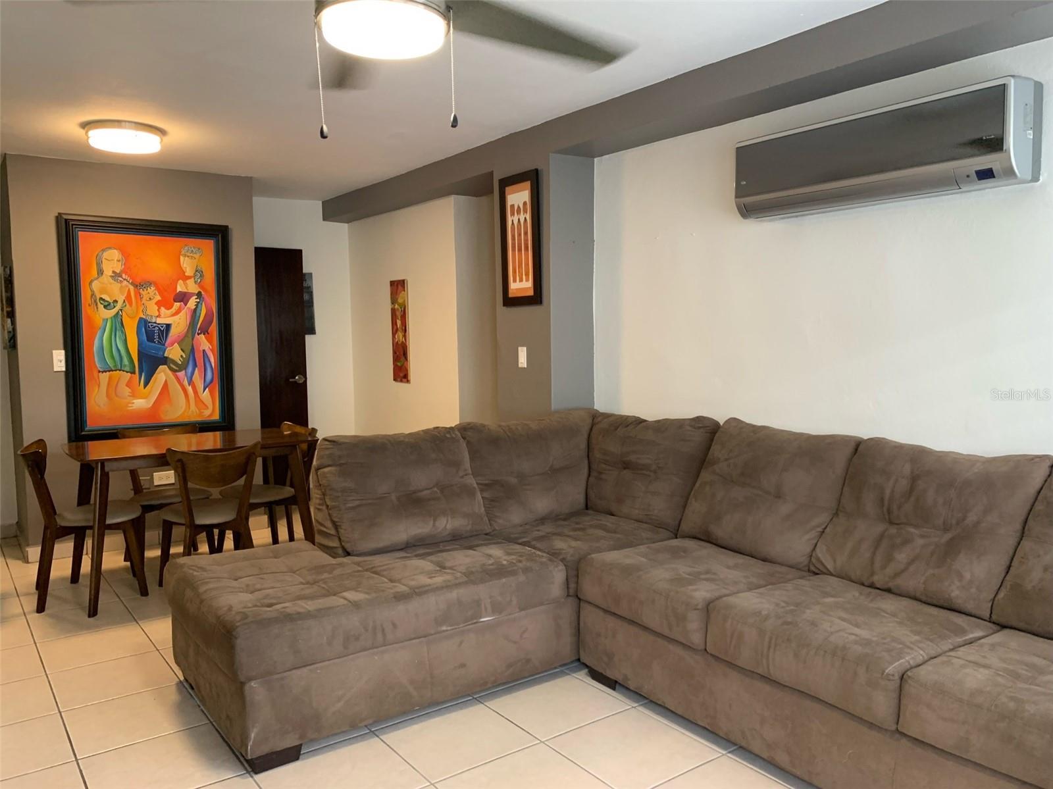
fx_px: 791
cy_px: 394
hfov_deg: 67.3
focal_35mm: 26
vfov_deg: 53.0
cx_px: 526
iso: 200
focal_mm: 4.25
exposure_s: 1/60
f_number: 1.8
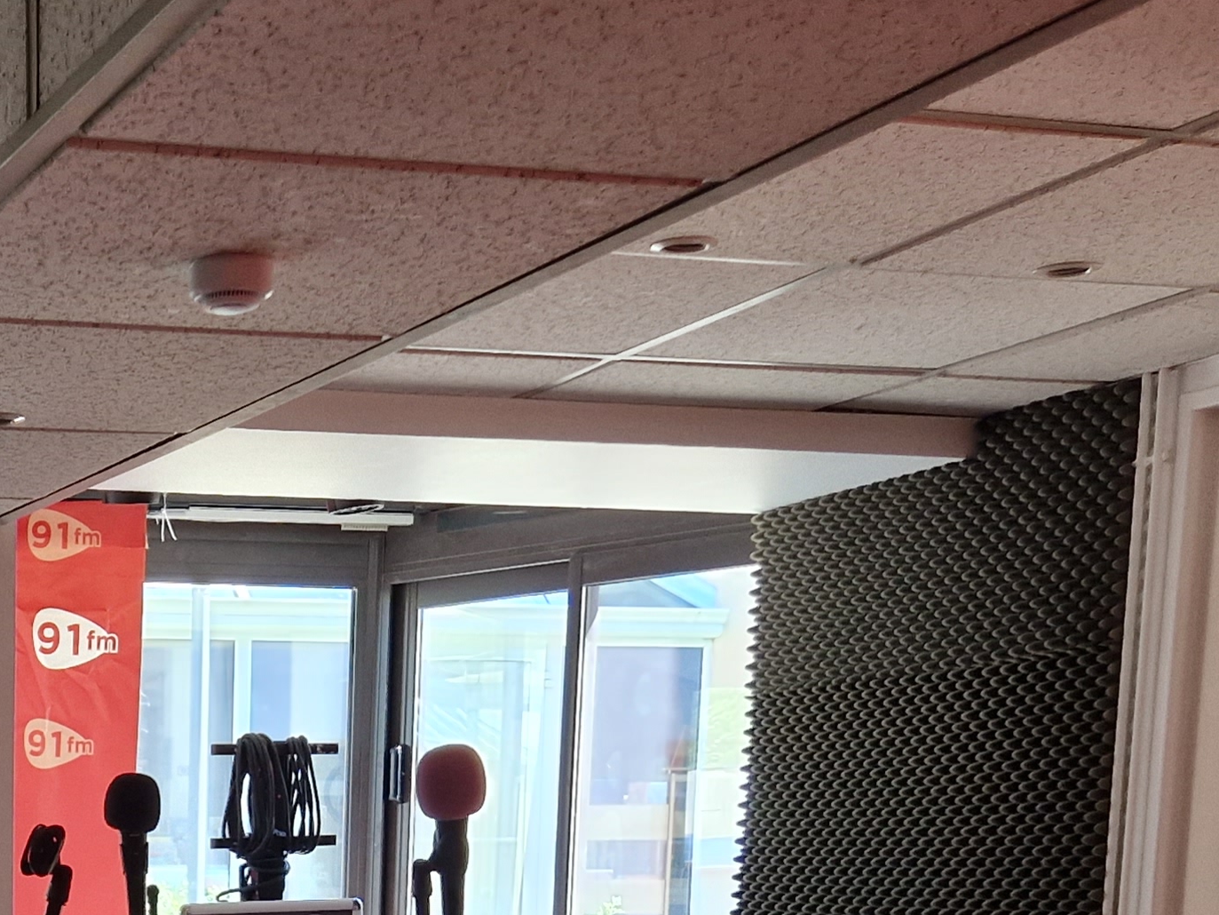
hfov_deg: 27.0
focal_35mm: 67
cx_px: -59
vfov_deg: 20.0
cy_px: 1212
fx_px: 2360
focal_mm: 5.4
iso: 160
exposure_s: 1/100
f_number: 1.8
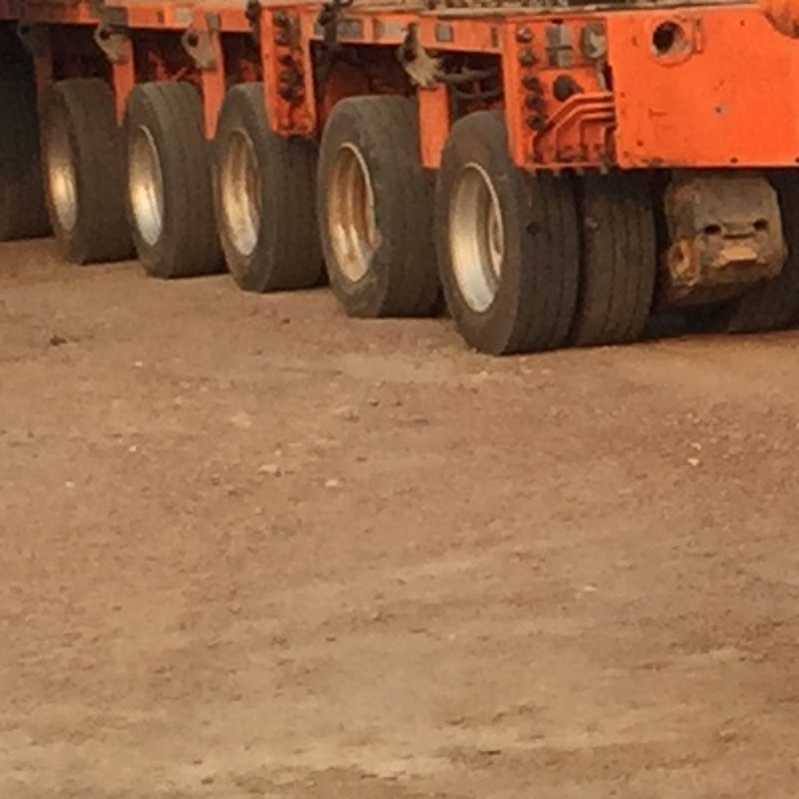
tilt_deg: -6.6
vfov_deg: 8.4
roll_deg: -0.8
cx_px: 1596
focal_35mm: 209
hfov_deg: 8.0
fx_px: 5458
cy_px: 332
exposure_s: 1/791
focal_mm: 4.15
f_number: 2.2
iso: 32
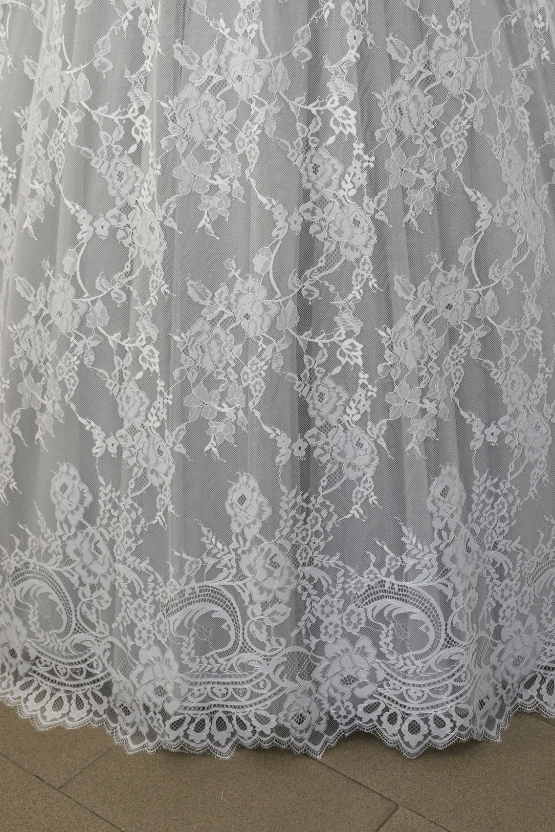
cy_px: 395
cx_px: 273
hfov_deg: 24.4
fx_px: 1284
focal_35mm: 56
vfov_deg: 35.9
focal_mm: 35
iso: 400
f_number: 5
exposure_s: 1/100
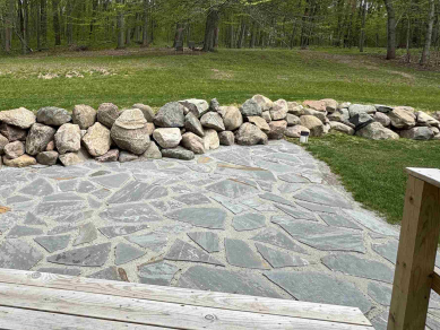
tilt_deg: -6.9
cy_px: 106
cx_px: 116
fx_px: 305
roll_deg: -0.5
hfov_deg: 67.5
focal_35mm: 24
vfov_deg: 55.5
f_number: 2.2
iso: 50
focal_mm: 2.22
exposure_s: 1/840
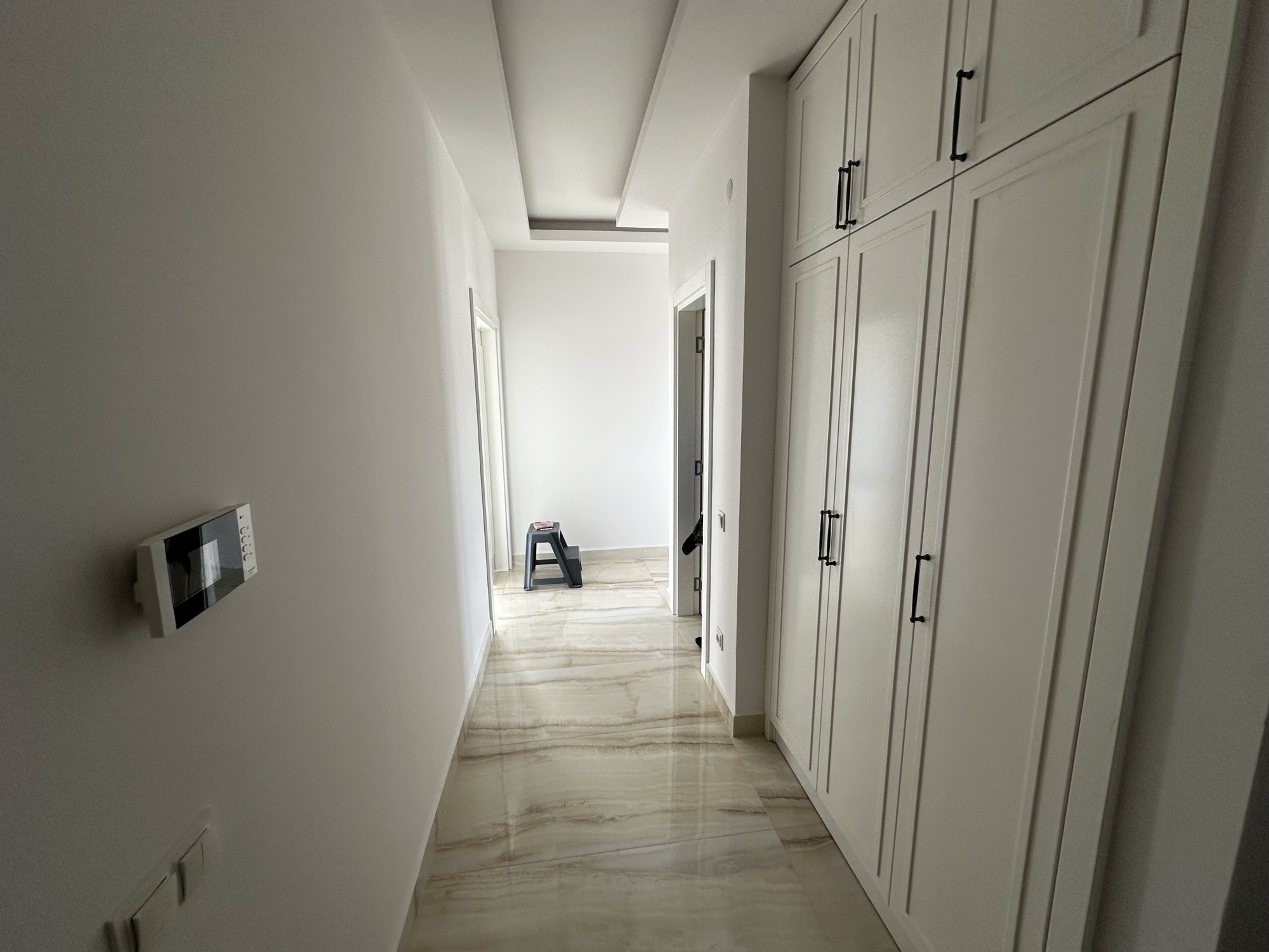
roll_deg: +0.3
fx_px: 513
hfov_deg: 102.1
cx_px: 634
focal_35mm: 14
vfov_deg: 85.7
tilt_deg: -10.0
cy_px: 476
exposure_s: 1/99
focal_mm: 2.22
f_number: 2.2
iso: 100
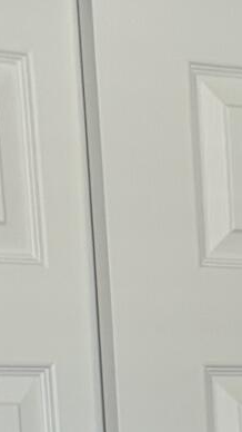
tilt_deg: -16.5
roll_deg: -0.2
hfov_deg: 5.2
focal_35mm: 219
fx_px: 2500
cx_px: 790
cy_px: 1127
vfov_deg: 8.7
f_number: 1.6
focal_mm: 5.96
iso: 125
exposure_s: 1/120
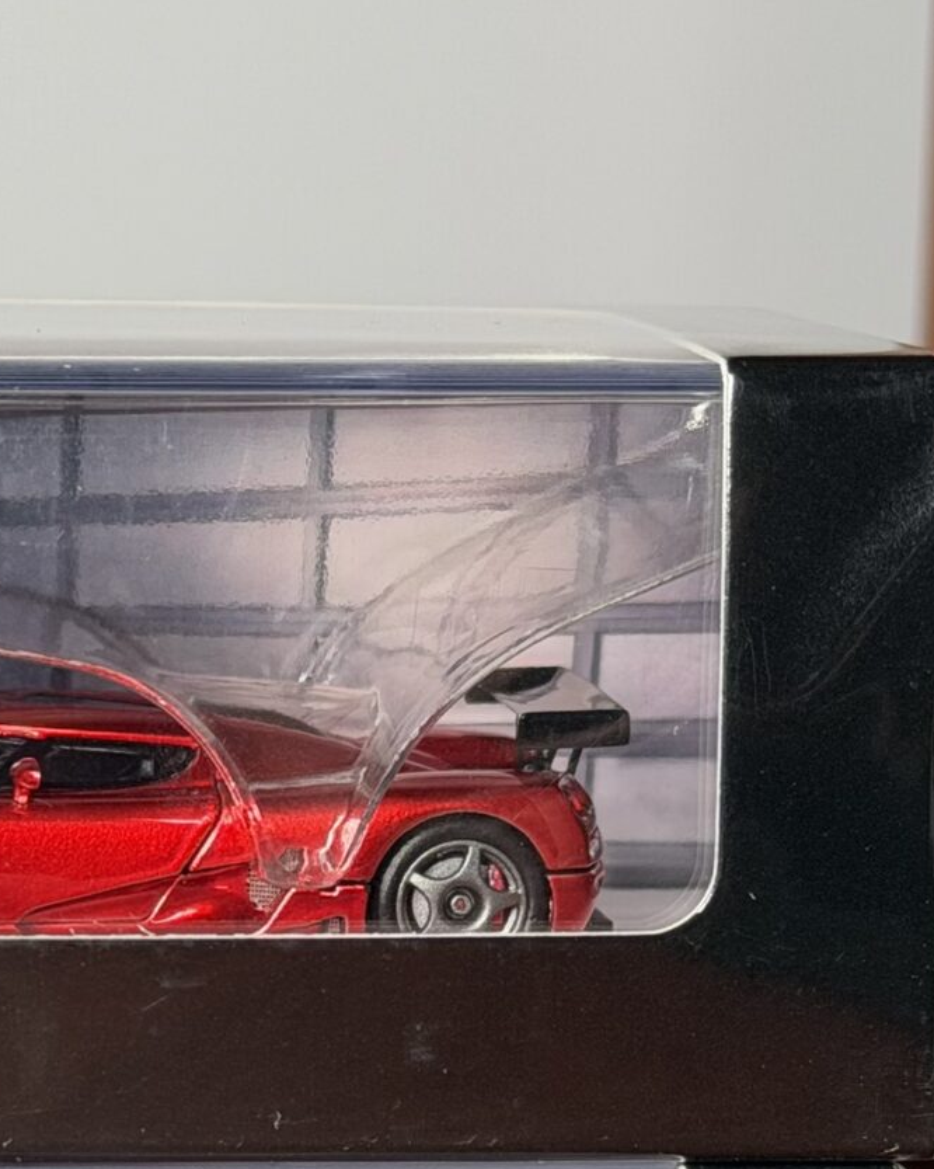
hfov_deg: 10.6
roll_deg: -0.3
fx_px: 4978
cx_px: -111
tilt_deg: -9.8
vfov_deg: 13.2
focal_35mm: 144
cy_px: 1141
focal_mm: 6.76
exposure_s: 1/118
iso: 100
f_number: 1.78
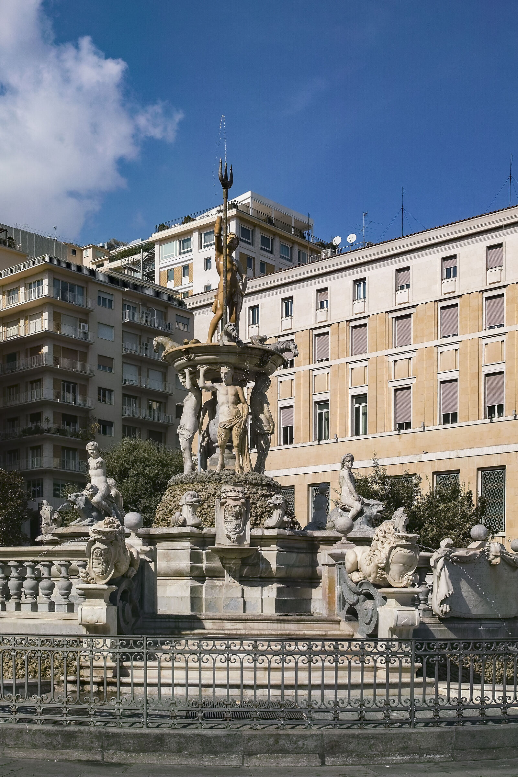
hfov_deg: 29.9
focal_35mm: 45
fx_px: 971
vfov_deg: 43.6
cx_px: 259
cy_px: 388
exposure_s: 1/2000
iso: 200
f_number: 6.3
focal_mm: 30
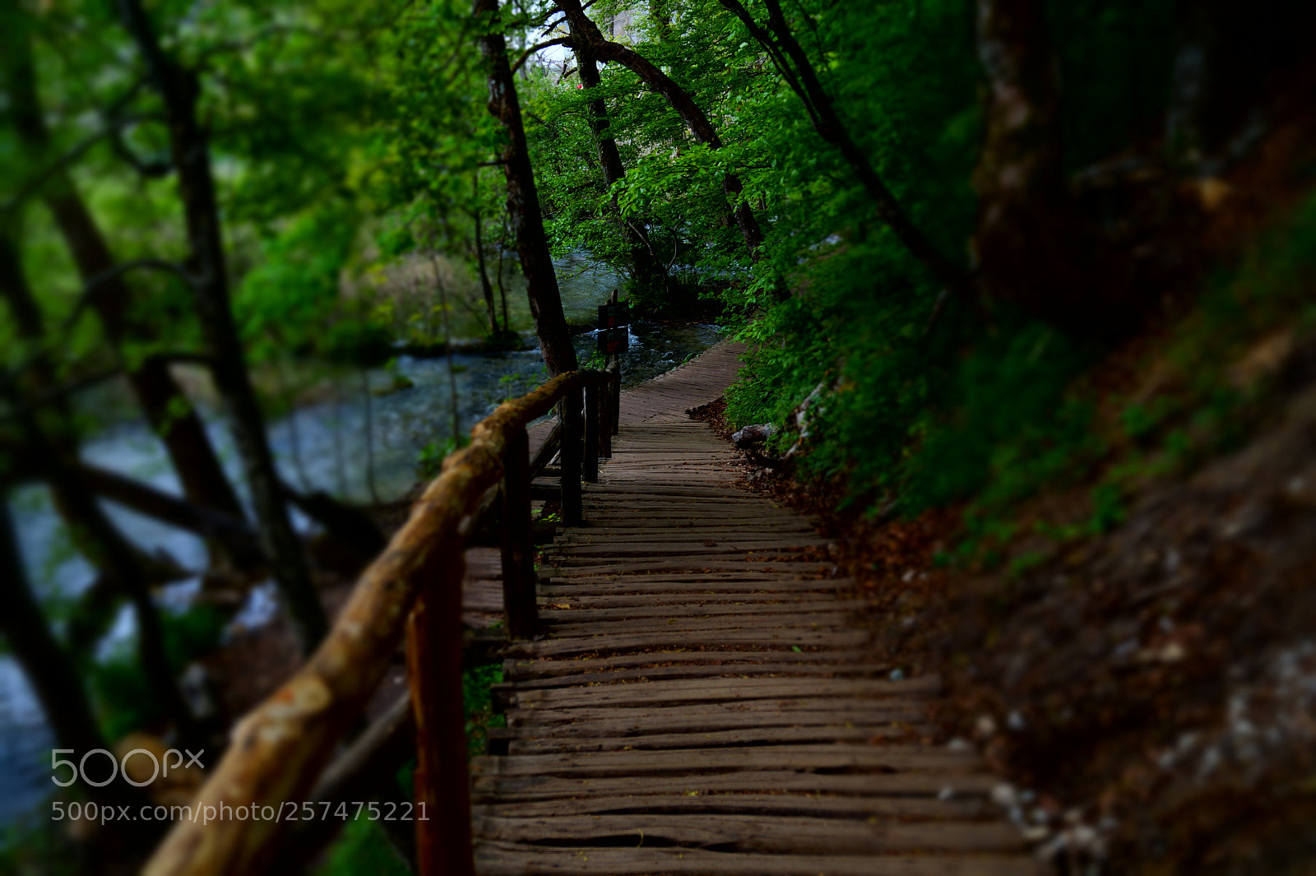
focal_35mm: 39
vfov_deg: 34.2
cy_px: 438
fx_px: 1425
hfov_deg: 49.6
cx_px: 658
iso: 100
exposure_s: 1/100
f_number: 5.6
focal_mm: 26
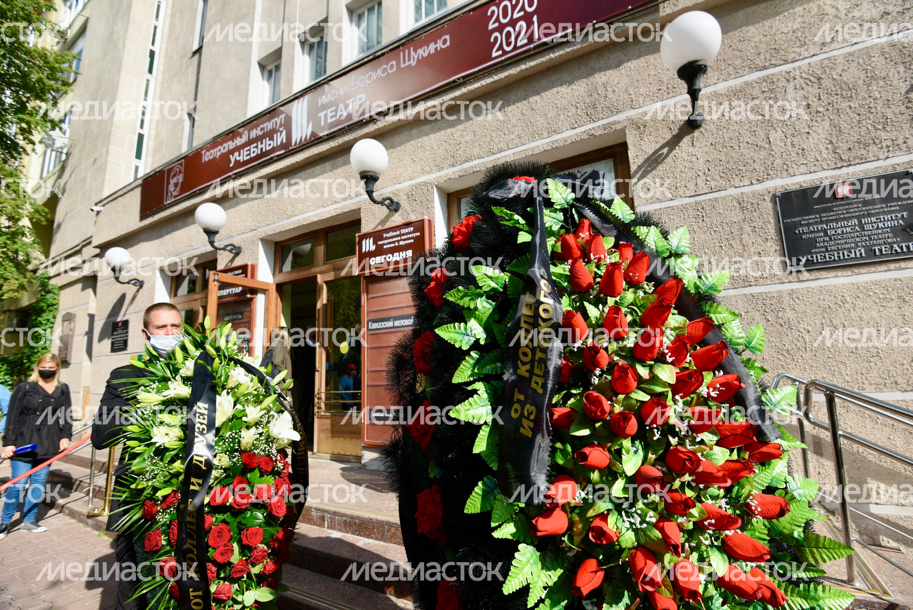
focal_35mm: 16
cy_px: 305
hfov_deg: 96.7
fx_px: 406
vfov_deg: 73.8
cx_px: 456
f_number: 6.3
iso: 800
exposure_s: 1/2500
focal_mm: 16
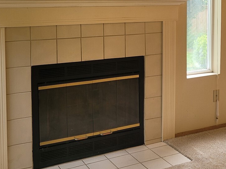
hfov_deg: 33.5
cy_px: 23
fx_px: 372
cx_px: 150
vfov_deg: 25.0
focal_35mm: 57
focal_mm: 5.4
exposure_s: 1/120
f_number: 1.8
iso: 125
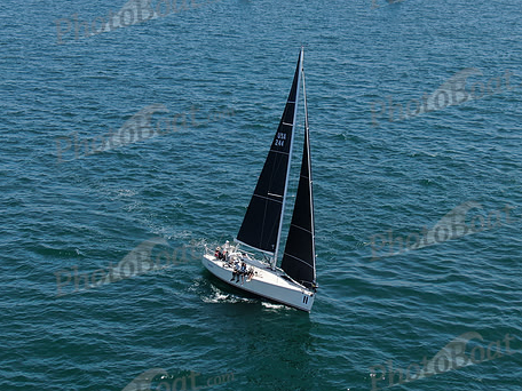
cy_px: 179
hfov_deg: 31.6
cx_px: 302
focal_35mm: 61
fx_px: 920
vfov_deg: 24.0
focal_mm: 8.6
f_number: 3.8
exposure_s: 1/640
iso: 100
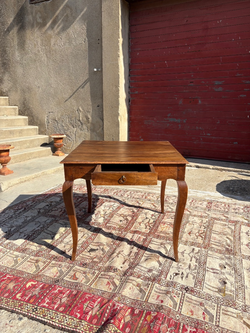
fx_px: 250
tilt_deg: -13.5
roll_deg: -1.0
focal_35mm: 26
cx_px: 125
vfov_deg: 67.3
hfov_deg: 53.1
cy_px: 166
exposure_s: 1/2985
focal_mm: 5.96
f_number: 1.6
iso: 50
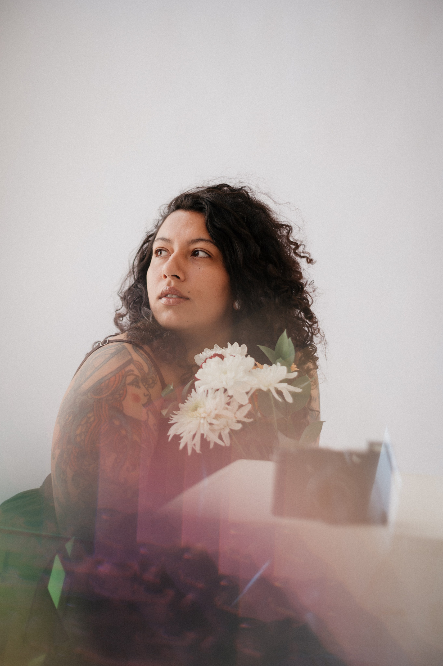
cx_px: 222
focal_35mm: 50
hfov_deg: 27.0
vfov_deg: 39.6
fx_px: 924
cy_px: 333
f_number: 2.2
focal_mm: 50
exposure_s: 1/125
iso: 160
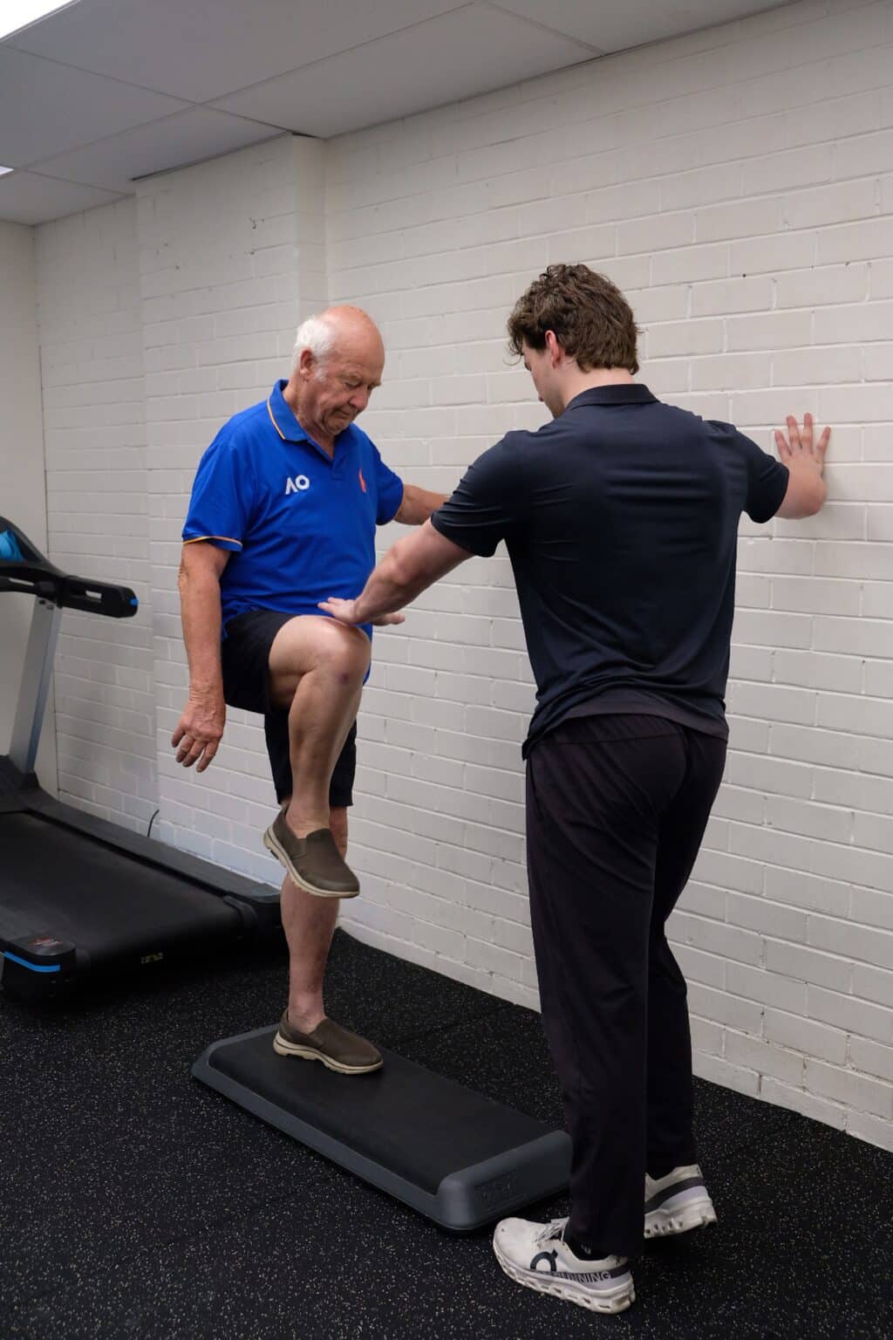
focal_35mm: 36
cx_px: 446
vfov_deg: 53.1
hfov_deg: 36.9
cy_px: 670
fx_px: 1339
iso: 1000
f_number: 3.2
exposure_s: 1/250
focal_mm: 24.3
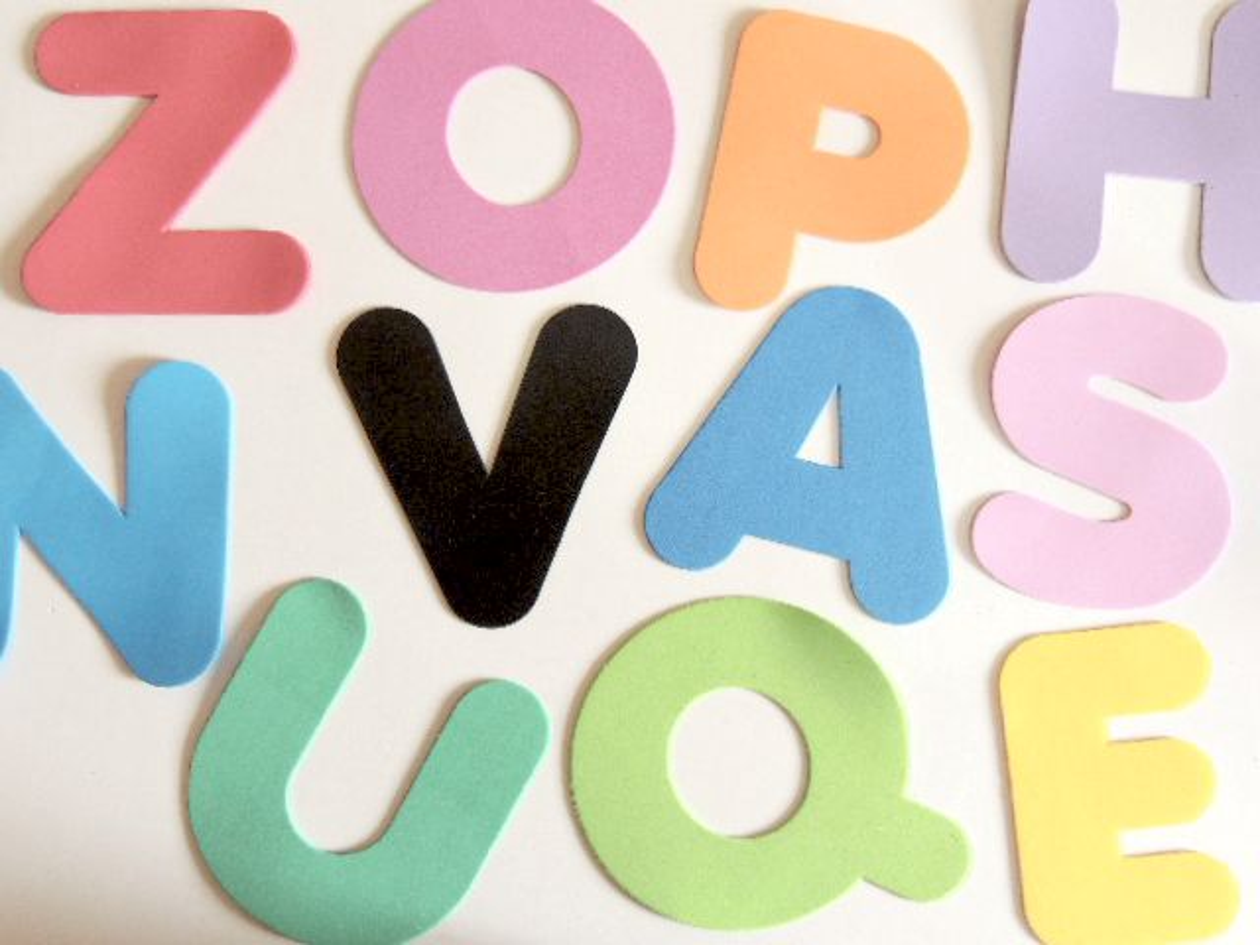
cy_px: 472
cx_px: 630
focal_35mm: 30
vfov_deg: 46.8
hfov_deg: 60.0
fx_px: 1092
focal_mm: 5.3
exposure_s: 1/30
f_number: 3.1
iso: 250
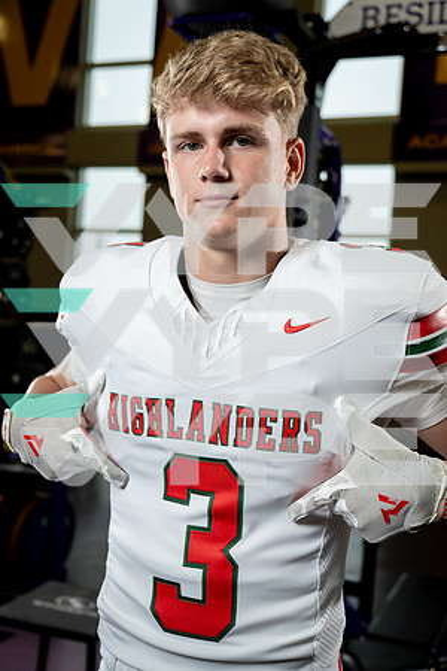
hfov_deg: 31.2
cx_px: 224
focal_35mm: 43
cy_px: 336
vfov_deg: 45.4
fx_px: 801
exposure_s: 1/250
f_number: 4
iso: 640
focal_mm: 43
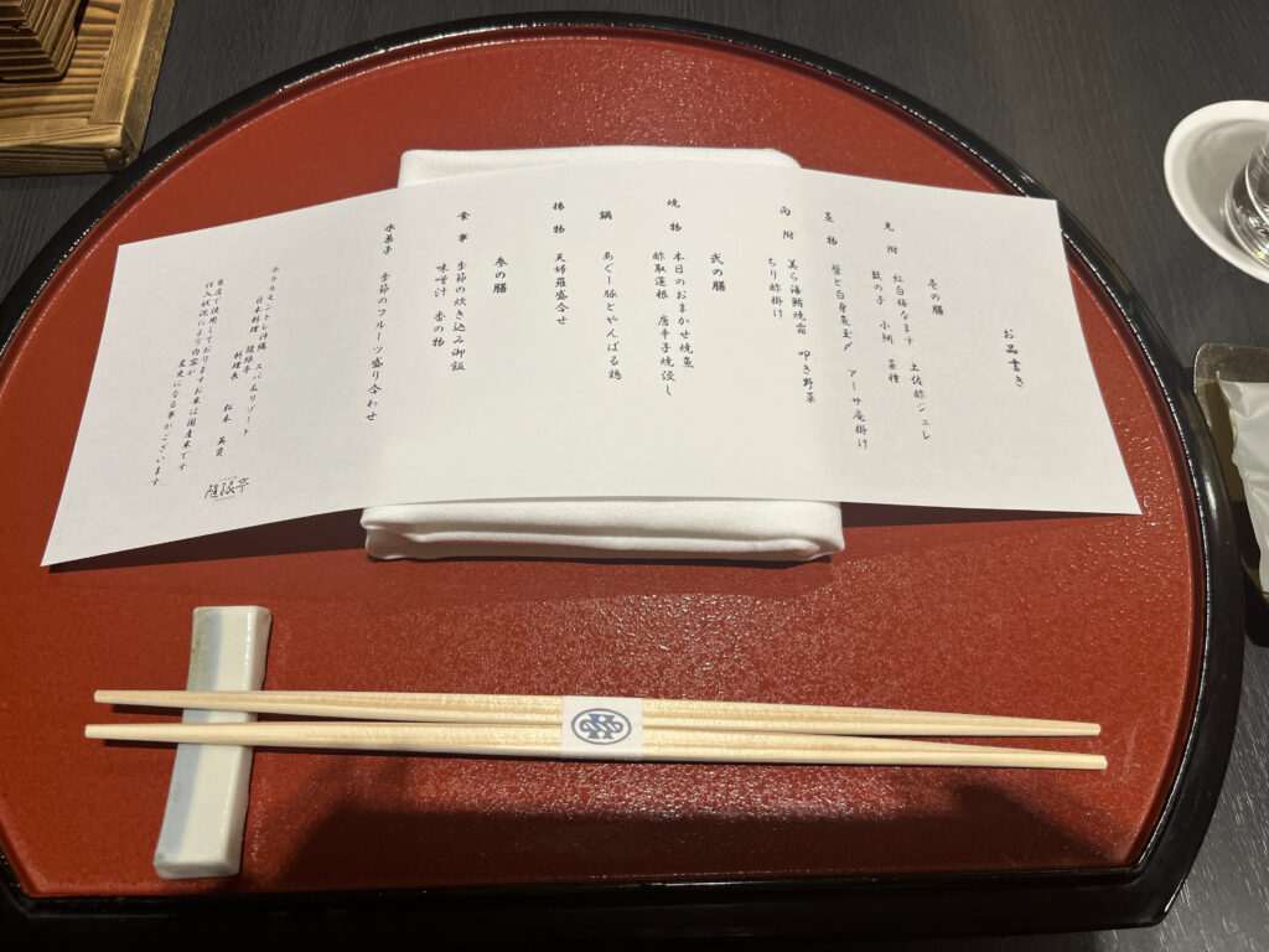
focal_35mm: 26
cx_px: 634
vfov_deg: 53.1
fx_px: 953
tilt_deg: -63.0
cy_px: 476
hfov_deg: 67.3
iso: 64
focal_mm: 5.1
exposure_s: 1/111
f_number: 1.6
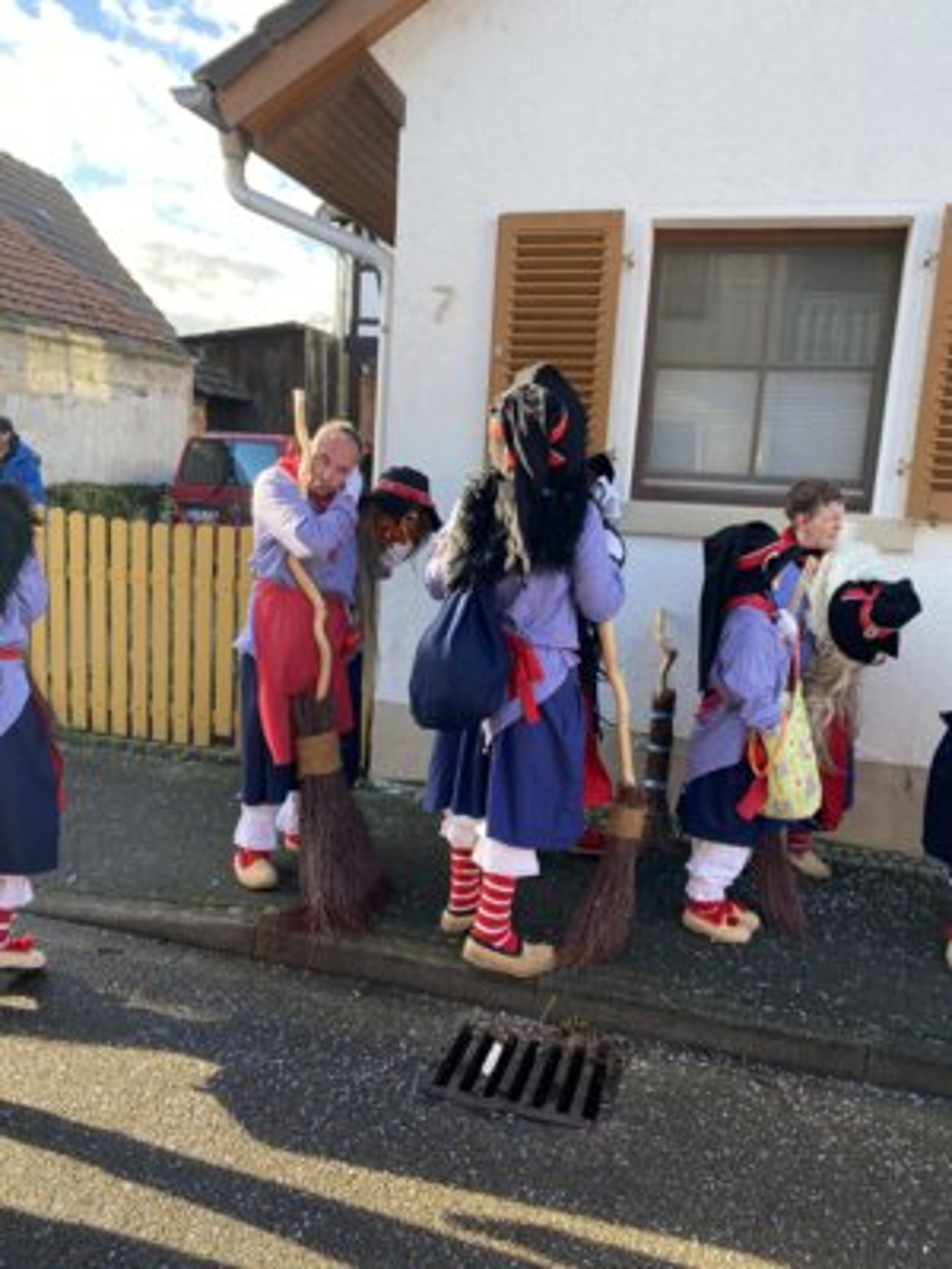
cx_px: 476
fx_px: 953
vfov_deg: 67.3
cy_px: 634
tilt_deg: -6.7
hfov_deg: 53.1
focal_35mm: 26
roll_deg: -2.9
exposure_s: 1/251
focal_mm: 4.25
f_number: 1.8
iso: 32
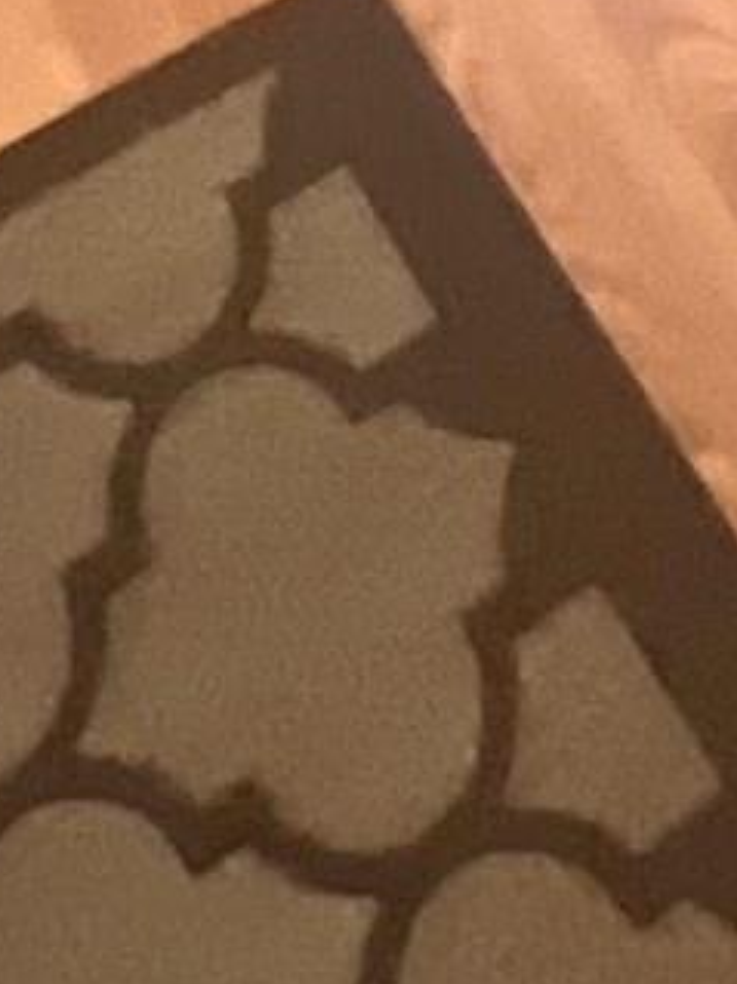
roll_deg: -1.6
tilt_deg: -3.9
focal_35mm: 94
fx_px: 2670
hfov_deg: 12.0
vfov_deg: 10.5
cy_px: -2212
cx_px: 1878
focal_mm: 1.57
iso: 400
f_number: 1.8
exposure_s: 1/60
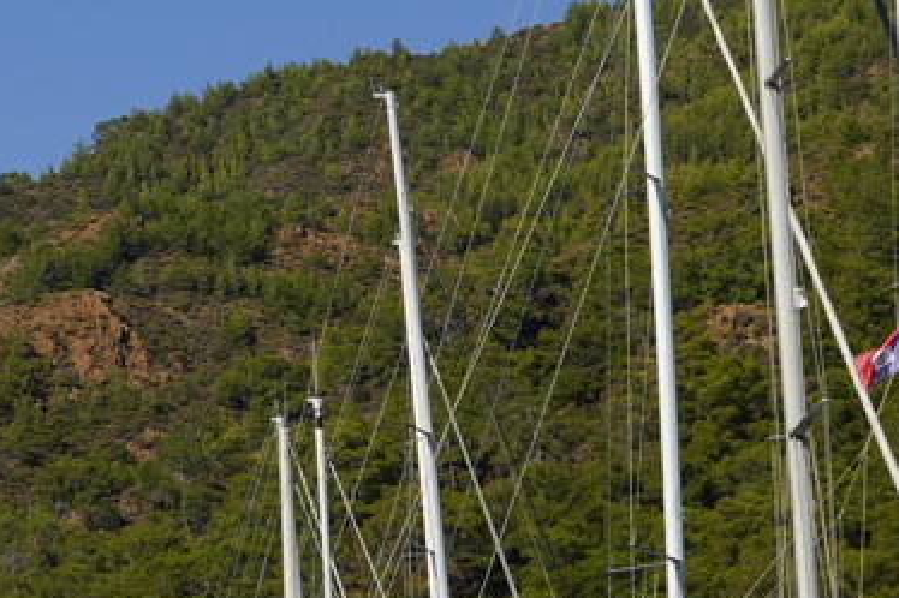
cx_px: -159
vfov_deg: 7.2
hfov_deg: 10.7
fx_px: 4742
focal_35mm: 190
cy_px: 500
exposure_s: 1/1250
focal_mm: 37
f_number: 5
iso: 100
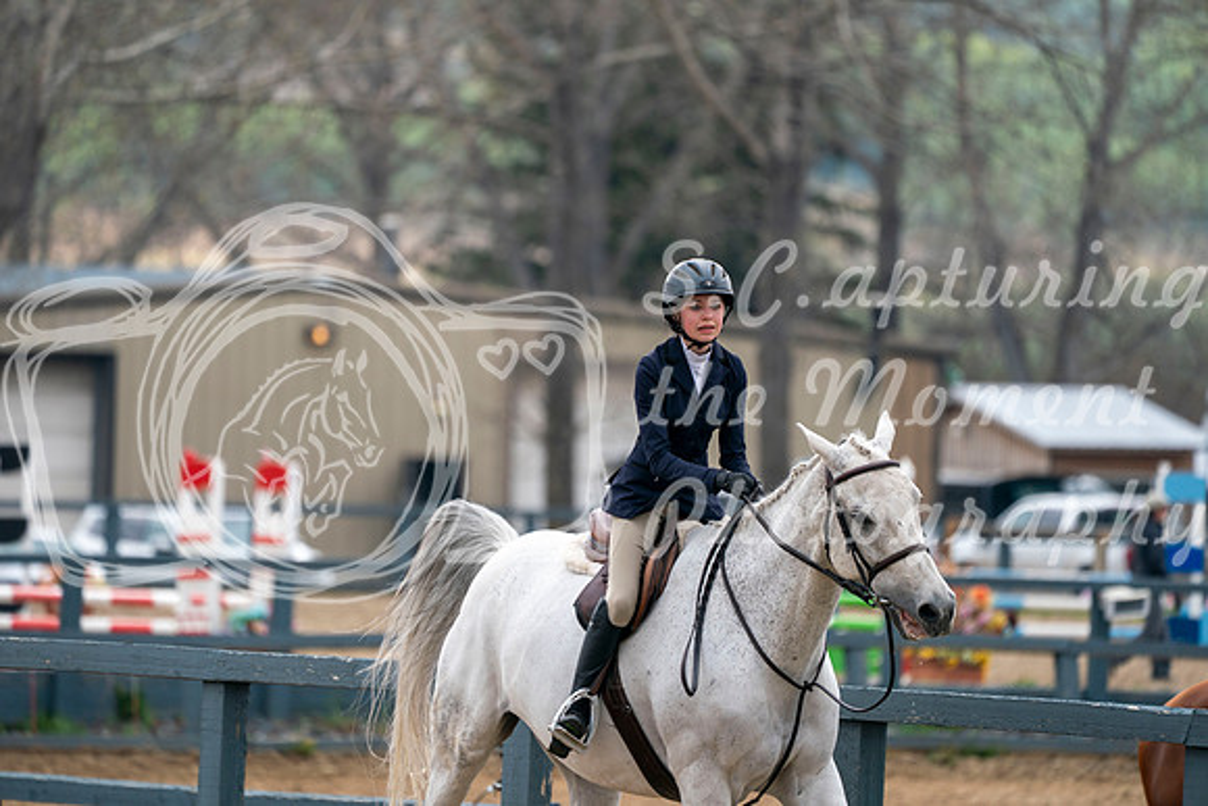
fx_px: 13425
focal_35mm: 400
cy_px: 403
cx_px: 604
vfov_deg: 3.4
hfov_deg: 5.2
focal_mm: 400
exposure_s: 1/500
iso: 200
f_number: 5.6
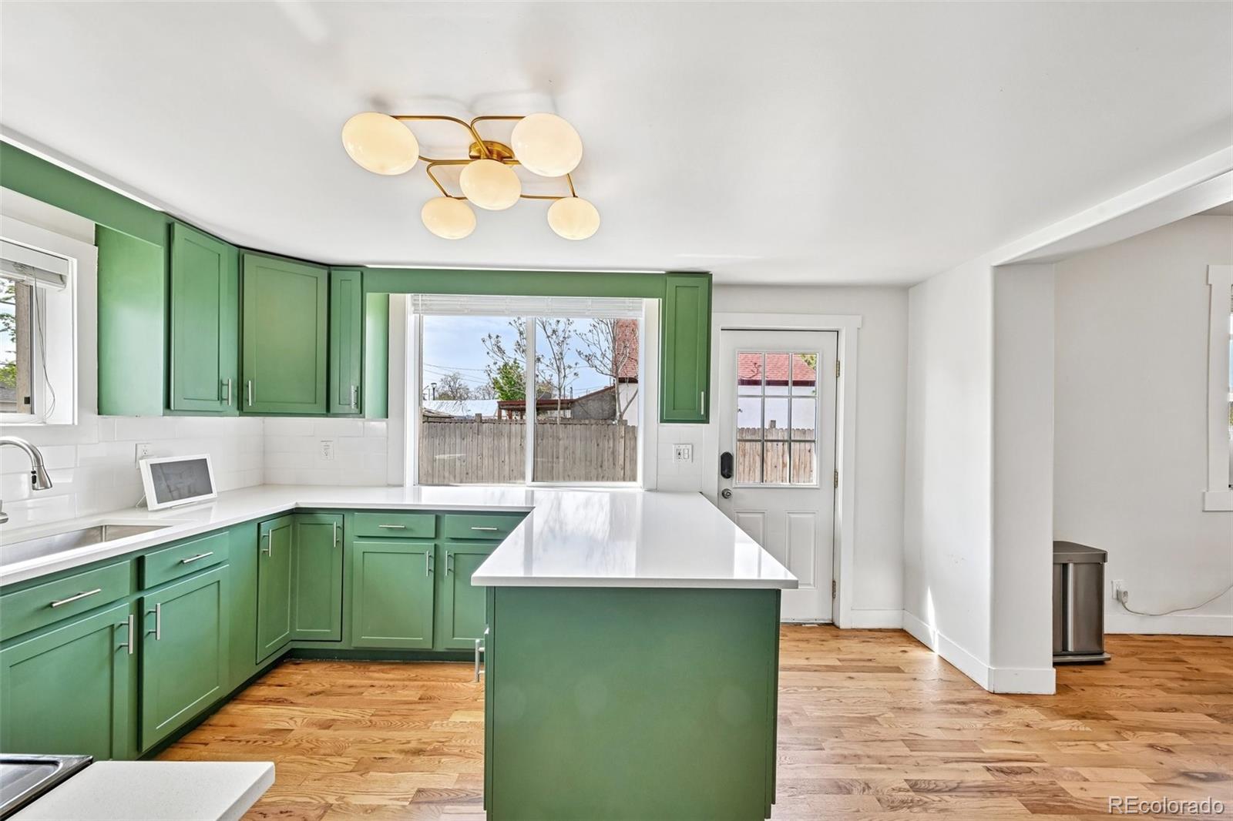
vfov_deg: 81.2
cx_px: 616
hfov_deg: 104.3
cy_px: 410
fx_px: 479
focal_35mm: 14
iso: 160
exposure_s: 1/15
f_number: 11
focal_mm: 14
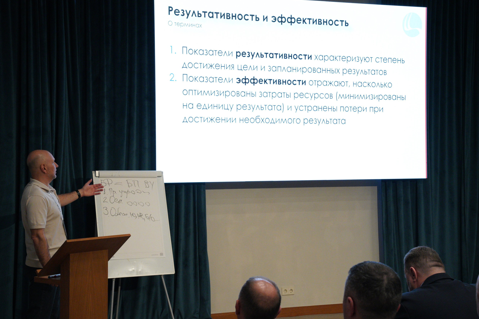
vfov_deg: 21.9
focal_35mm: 62
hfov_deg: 32.4
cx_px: 237
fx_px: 825
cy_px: 161
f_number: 9
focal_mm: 61
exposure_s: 1/125
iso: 6400
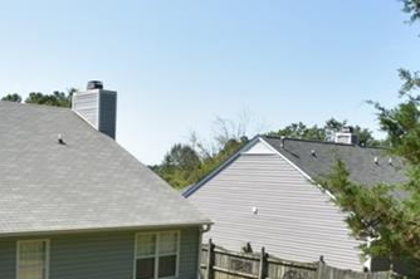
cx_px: 98
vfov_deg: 28.5
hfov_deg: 41.3
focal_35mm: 46
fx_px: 536
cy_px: 227
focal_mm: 10
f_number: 7.1
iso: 100
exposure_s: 1/250
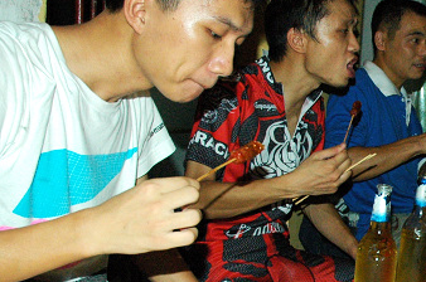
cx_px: 484
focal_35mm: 64
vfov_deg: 20.8
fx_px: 756
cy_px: 245
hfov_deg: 28.2
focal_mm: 18
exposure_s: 1/250
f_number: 7.1
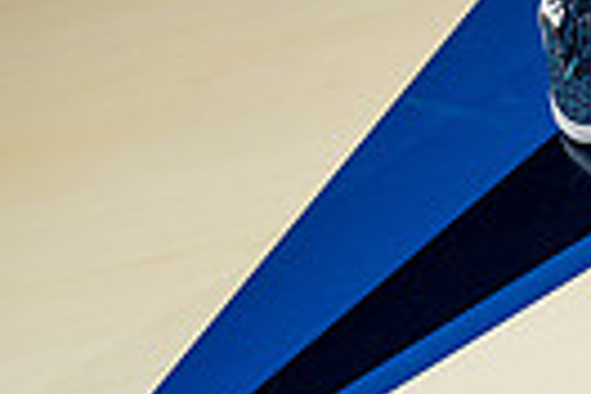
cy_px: -515
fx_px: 1674
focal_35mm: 102
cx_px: 524
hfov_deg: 19.7
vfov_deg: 11.4
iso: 640
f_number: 5.6
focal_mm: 30
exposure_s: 1/250
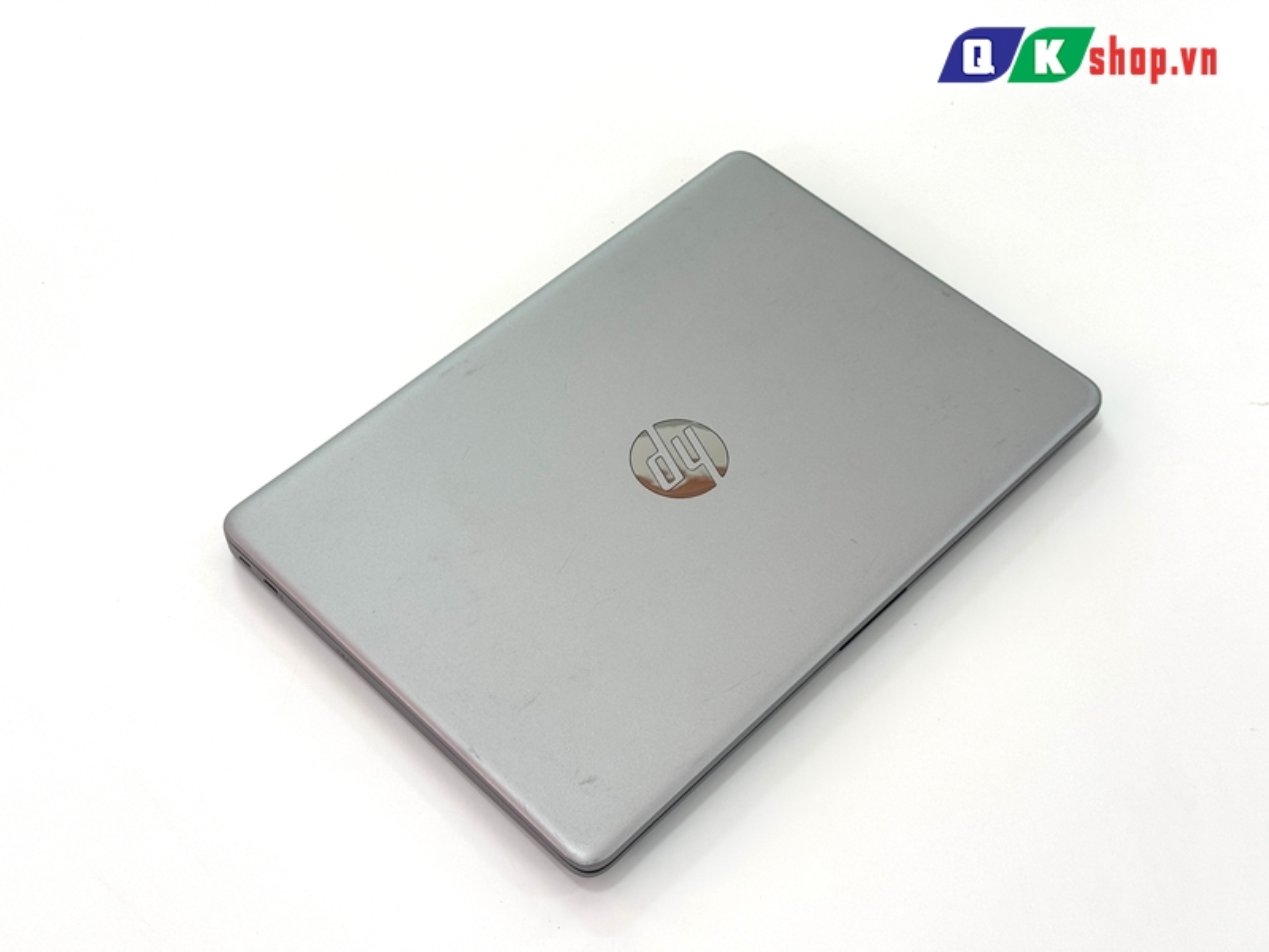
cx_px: 634
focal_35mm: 48
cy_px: 476
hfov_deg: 39.7
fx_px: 1760
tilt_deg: -53.5
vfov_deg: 30.3
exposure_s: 1/231
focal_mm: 6.76
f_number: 1.78
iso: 64
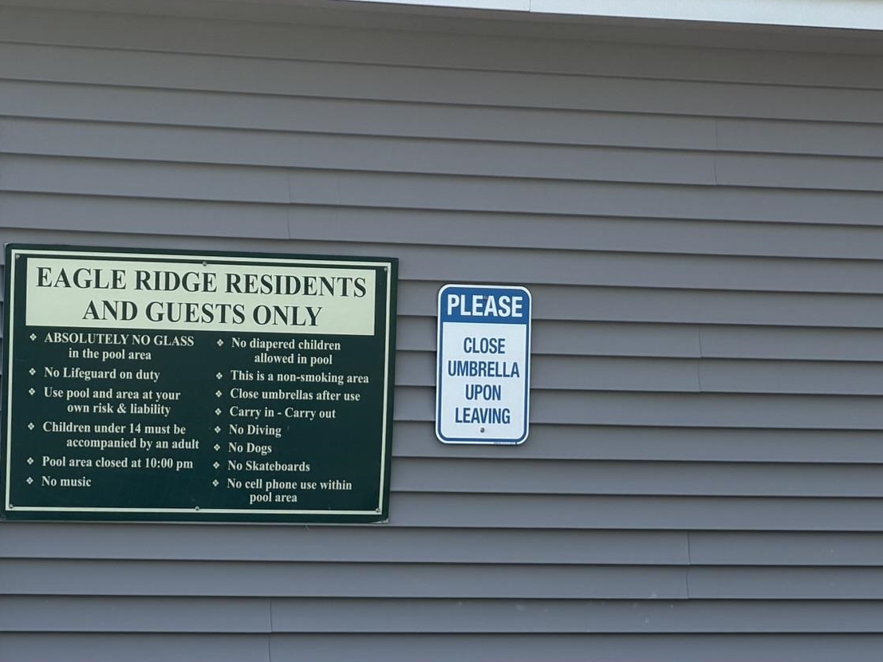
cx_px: 265
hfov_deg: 10.7
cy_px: 607
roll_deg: -1.7
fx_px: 4719
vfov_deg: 8.0
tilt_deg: -4.2
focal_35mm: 185
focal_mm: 16.89
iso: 50
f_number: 2.8
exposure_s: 1/230
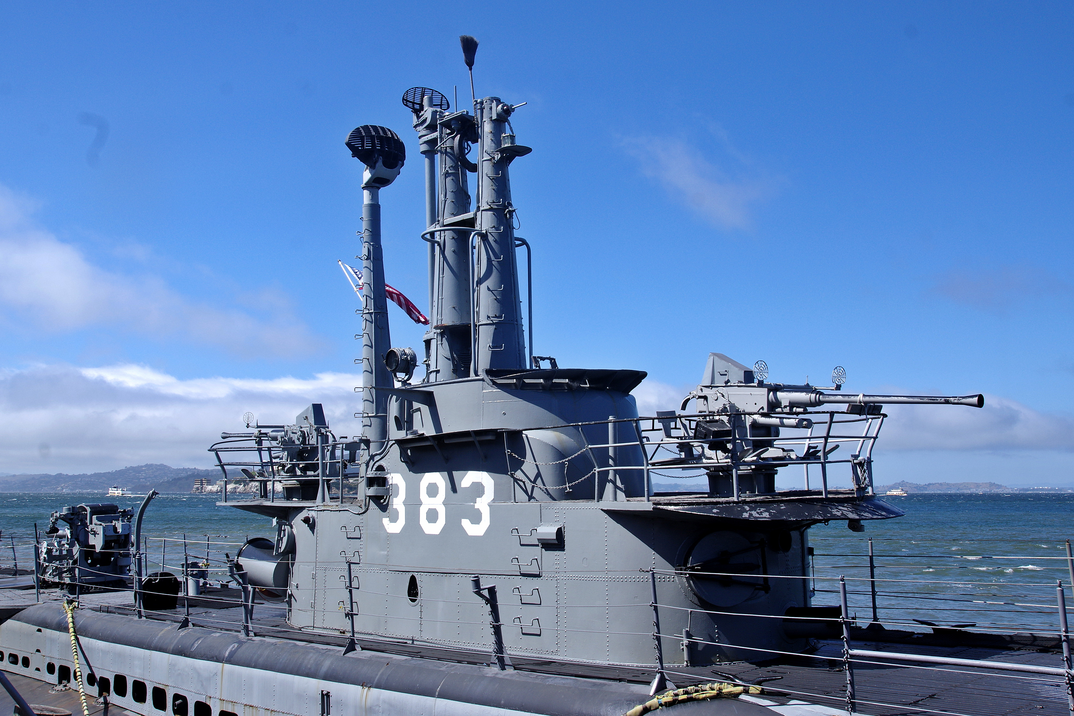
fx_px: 984
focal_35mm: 33
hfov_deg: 57.2
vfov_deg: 40.0
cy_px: 358
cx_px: 537
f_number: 8
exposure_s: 1/250
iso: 200
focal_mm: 21.9
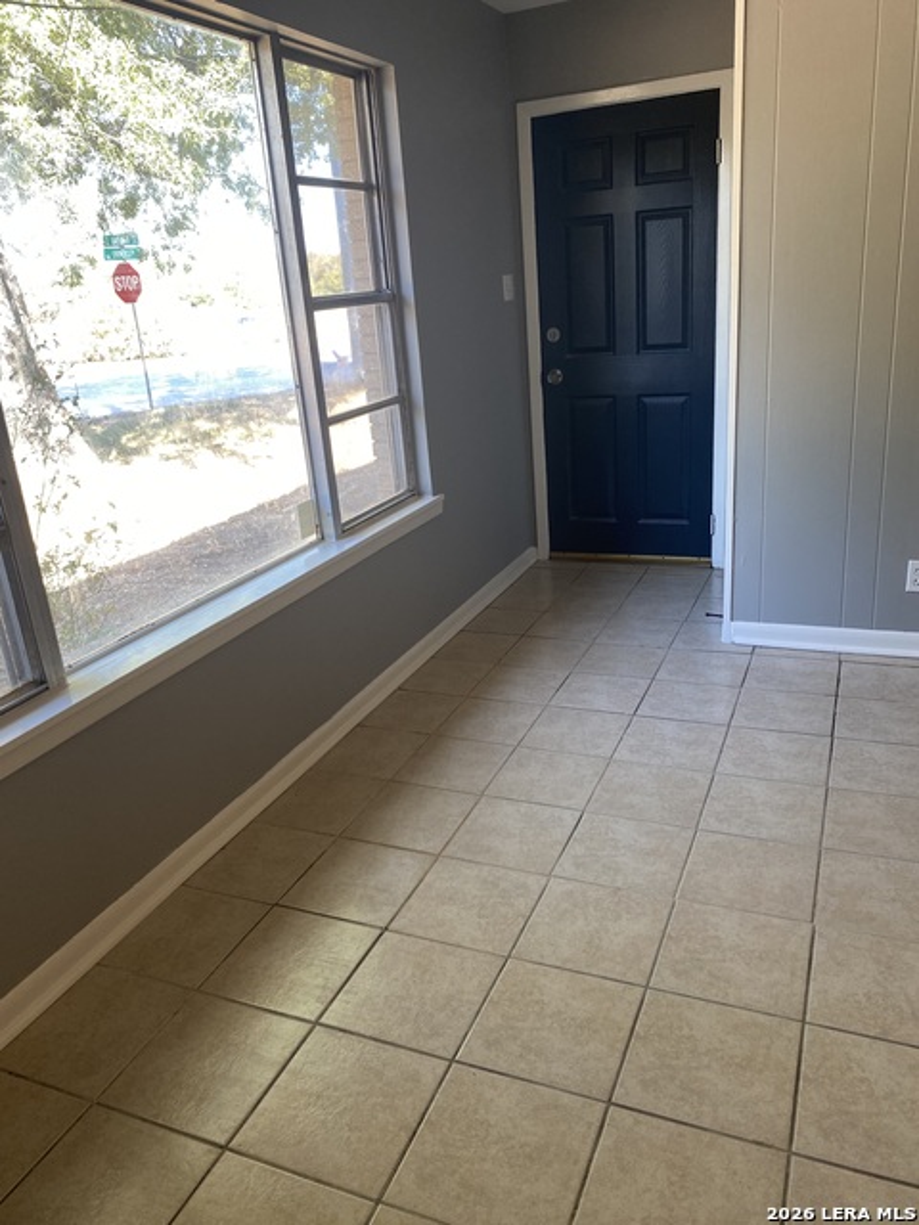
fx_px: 920
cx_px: 460
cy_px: 612
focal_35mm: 26
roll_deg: +5.6
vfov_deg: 67.3
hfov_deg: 53.1
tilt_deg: -20.0
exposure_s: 1/120
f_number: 1.8
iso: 64
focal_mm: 4.25
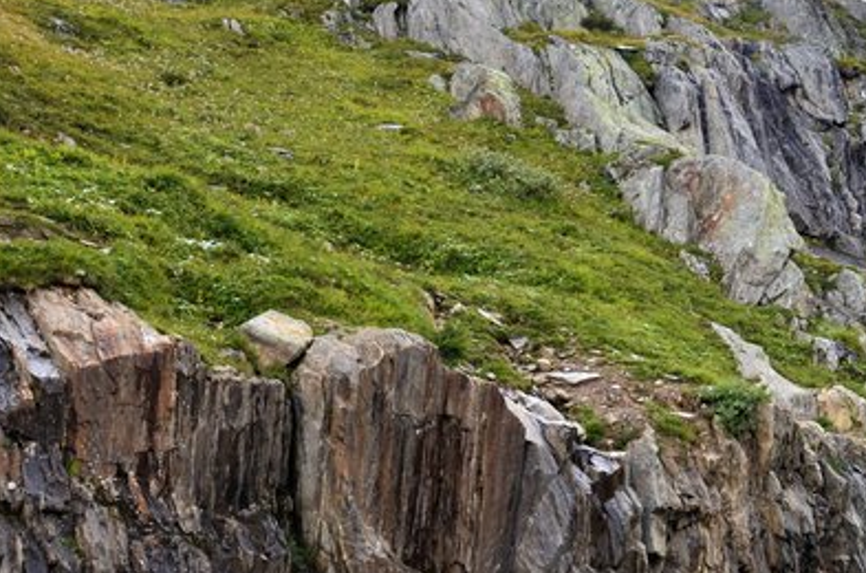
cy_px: 566
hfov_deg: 35.5
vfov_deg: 23.5
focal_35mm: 55
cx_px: 646
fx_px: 1320
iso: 320
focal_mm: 18
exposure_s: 1/100
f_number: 9
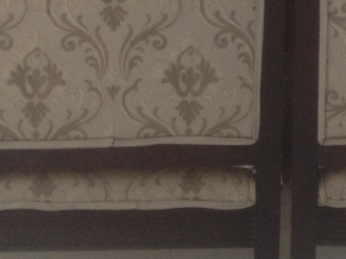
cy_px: -417
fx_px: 1889
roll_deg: -0.6
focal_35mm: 189
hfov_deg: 10.3
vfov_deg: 7.3
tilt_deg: -7.9
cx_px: 402
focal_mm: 4.28
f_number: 2.4
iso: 64
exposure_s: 1/40
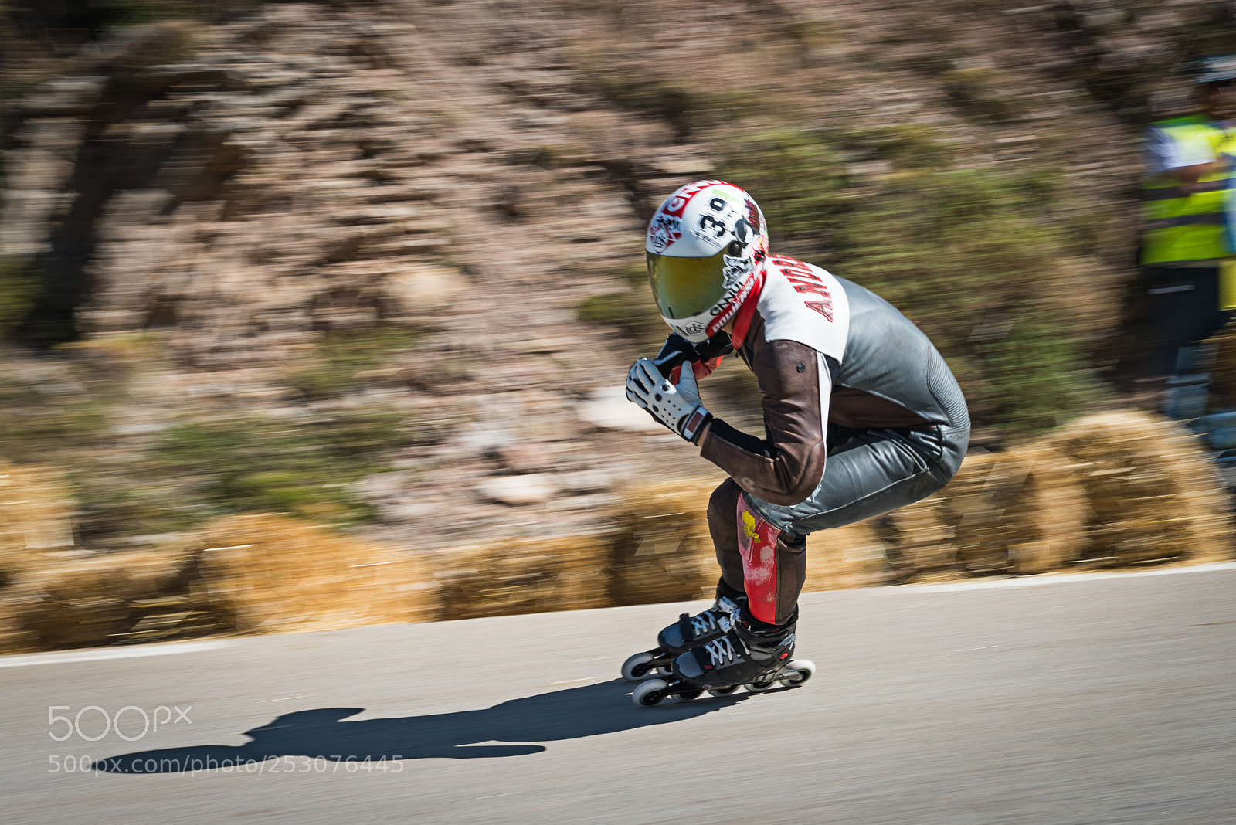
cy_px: 412
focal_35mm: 35
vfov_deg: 37.9
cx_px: 618
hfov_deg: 54.4
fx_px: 1202
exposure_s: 1/125
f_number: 8
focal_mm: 35
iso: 64
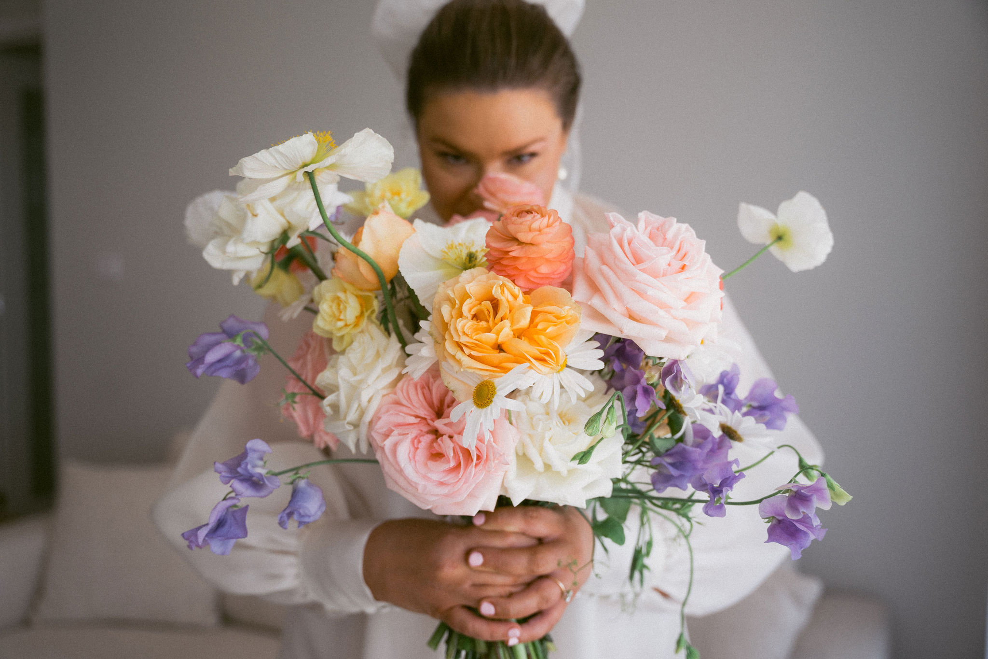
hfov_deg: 56.8
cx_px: 487
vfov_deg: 39.6
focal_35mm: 33
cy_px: 334
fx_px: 914
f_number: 2.8
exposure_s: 1/400
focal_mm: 32.8
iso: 100
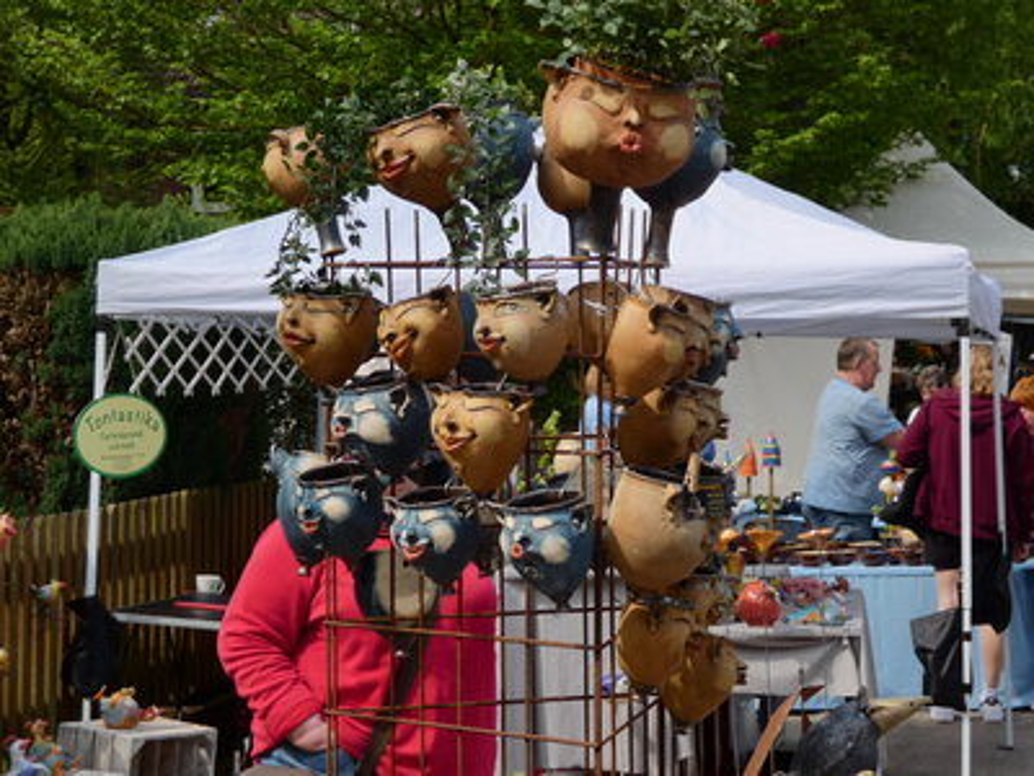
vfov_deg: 15.7
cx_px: 517
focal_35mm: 94
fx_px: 2808
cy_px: 388
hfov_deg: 20.9
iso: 80
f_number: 4.7
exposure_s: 1/250
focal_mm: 16
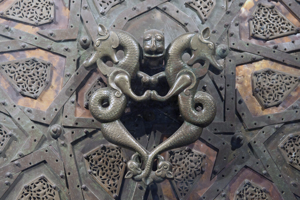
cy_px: 100
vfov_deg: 21.9
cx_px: 150
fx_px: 516
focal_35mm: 62
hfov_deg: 32.4
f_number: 5.6
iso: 2500
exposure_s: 1/40
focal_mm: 62
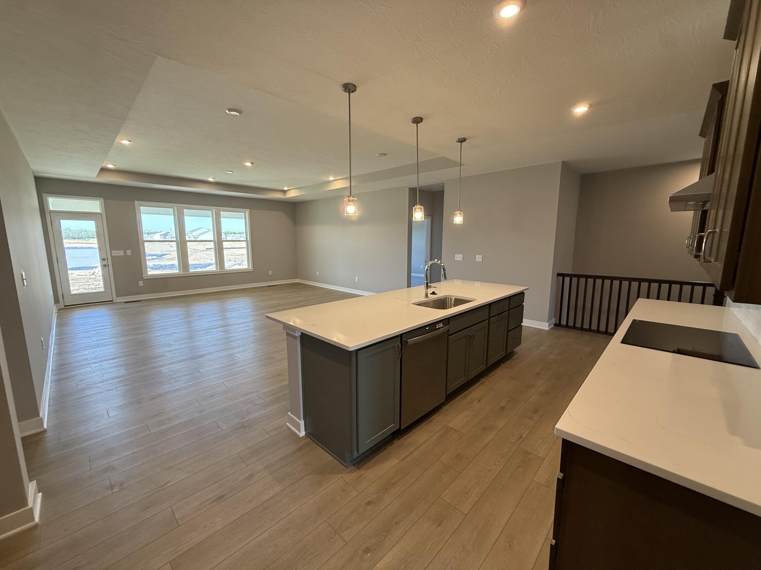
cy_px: 285
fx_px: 308
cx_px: 380
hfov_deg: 102.1
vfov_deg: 85.7
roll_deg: +0.3
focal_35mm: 14
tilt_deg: -8.9
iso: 200
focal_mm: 2.22
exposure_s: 1/120
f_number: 2.2
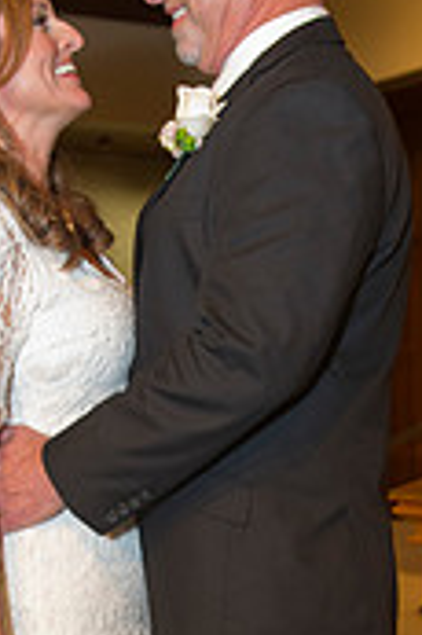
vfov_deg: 24.0
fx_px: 1462
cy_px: 536
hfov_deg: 16.4
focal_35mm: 83
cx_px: 222
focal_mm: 32
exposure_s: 1/100
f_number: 4
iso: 1250
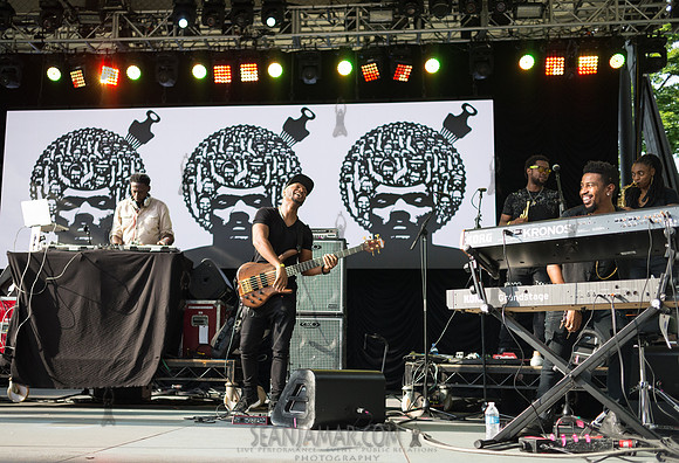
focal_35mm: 39
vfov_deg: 34.6
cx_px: 297
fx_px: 743
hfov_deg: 49.0
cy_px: 254
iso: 1250
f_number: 2.8
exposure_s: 1/4000
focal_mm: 35
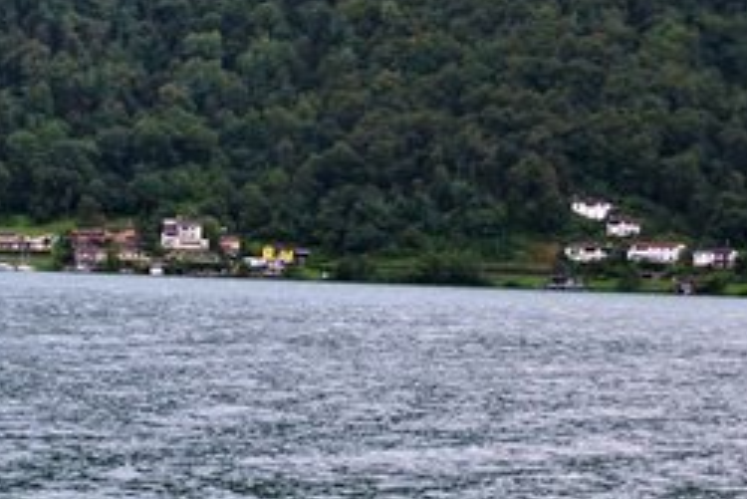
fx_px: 2388
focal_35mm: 115
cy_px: 257
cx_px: -161
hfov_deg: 17.0
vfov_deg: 11.9
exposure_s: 1/40
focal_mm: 24
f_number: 7.1
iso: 320
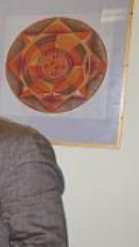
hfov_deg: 10.9
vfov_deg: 24.0
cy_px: 177
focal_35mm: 88
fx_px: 575
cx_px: -232
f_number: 5.6
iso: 400
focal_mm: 18
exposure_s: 1/60
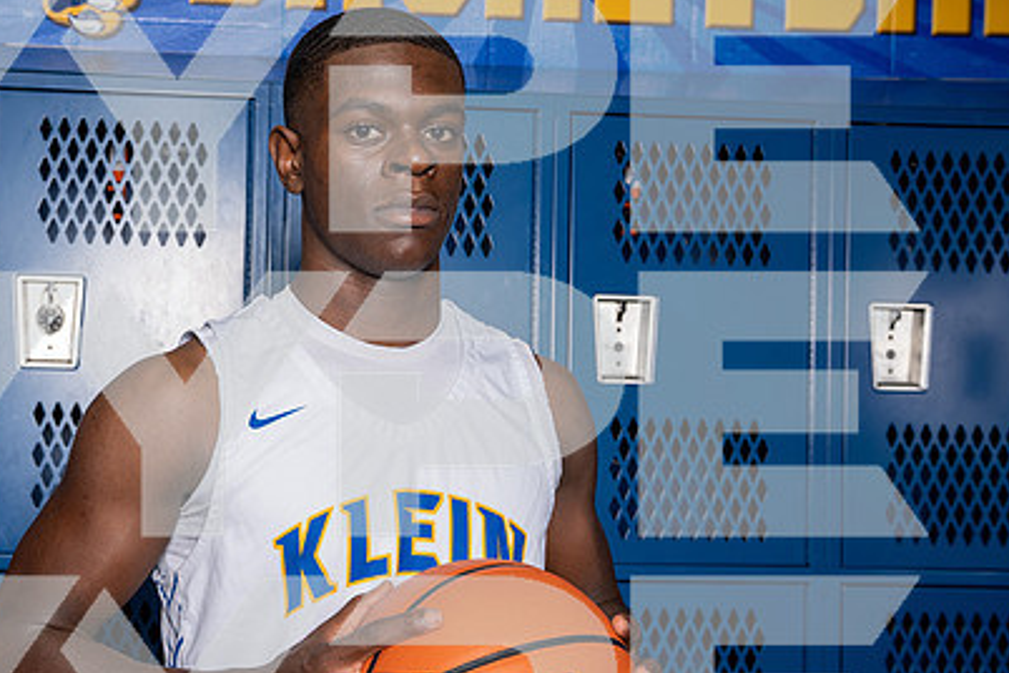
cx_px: 289
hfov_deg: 37.5
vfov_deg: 25.9
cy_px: 406
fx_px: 1457
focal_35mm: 52
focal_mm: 36
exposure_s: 1/200
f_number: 5.6
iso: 320
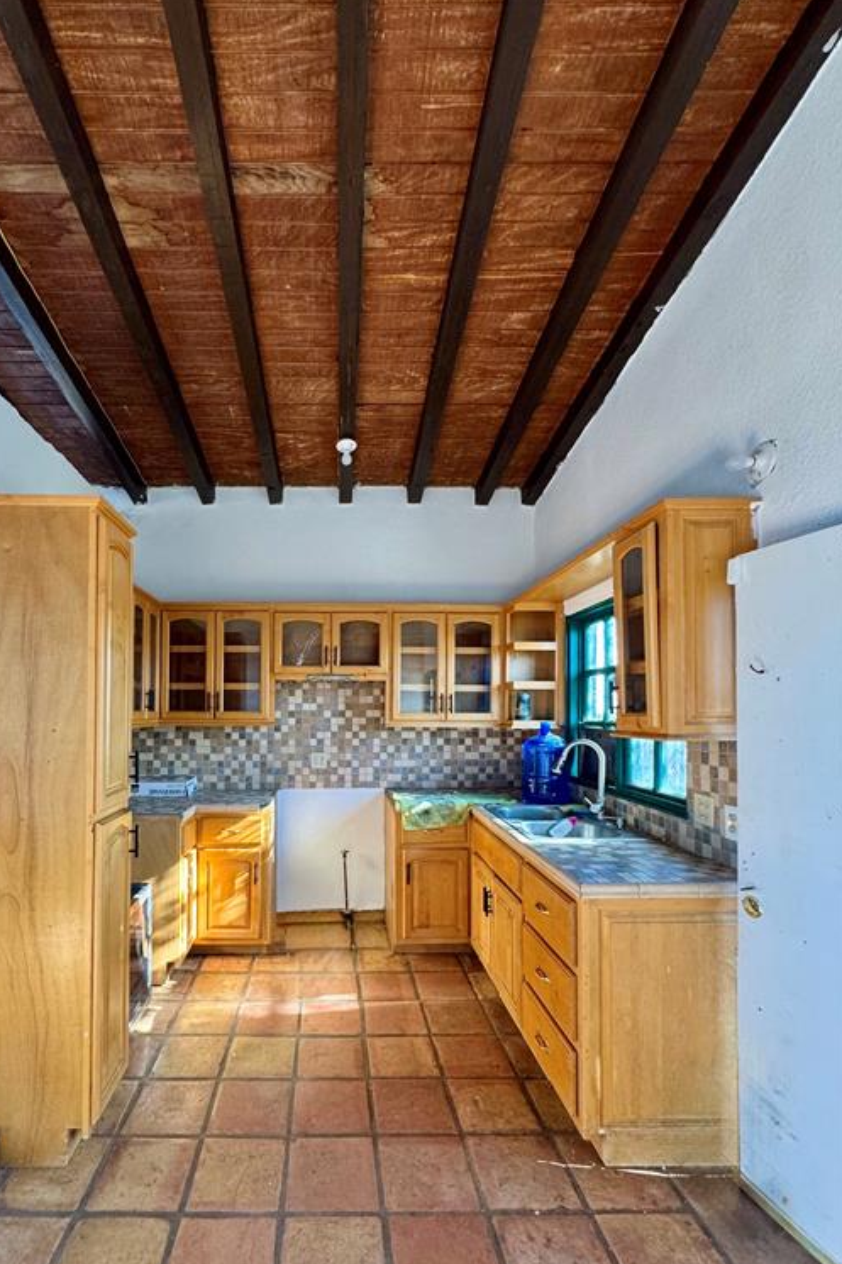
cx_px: 359
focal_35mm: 15
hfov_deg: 76.8
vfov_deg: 100.4
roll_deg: -0.5
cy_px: 640
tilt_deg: +4.9
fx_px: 526
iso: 200
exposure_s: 1/99
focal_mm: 2.22
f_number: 2.2
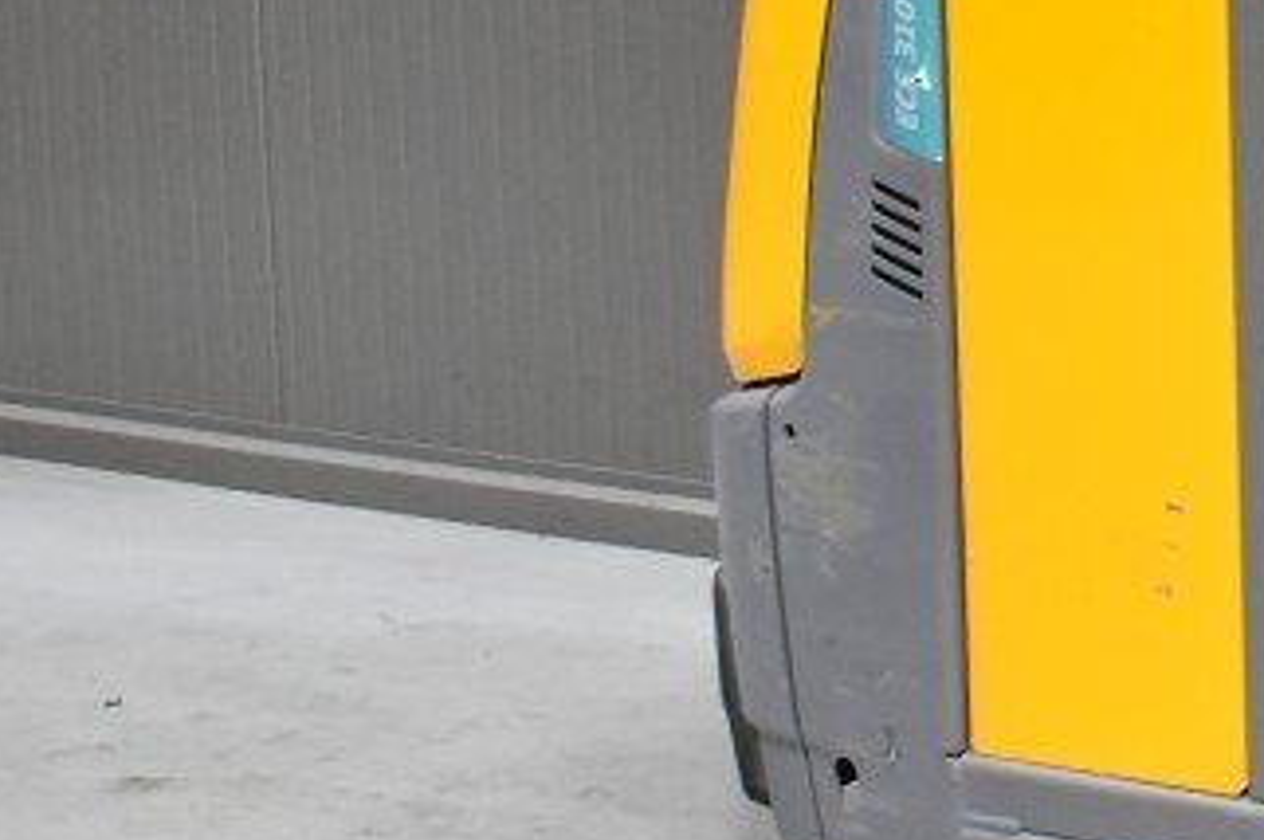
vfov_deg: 9.7
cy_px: -51
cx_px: 1947
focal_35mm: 140
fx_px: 4906
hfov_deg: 13.7
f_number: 5.6
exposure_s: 1/40
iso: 1600
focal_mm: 25
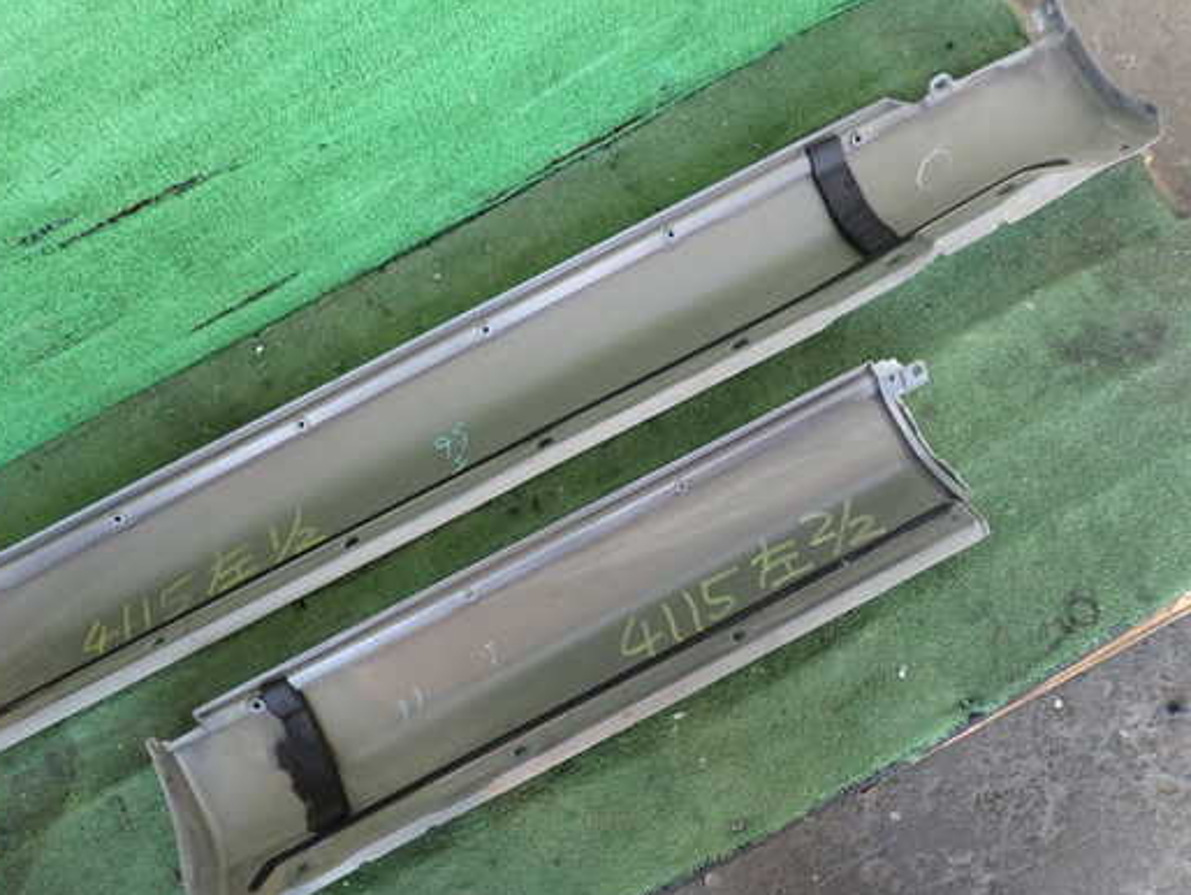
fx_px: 1205
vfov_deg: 40.7
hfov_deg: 52.4
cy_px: 461
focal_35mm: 35
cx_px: 517
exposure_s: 1/125
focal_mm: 5.4
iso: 320
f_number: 2.3
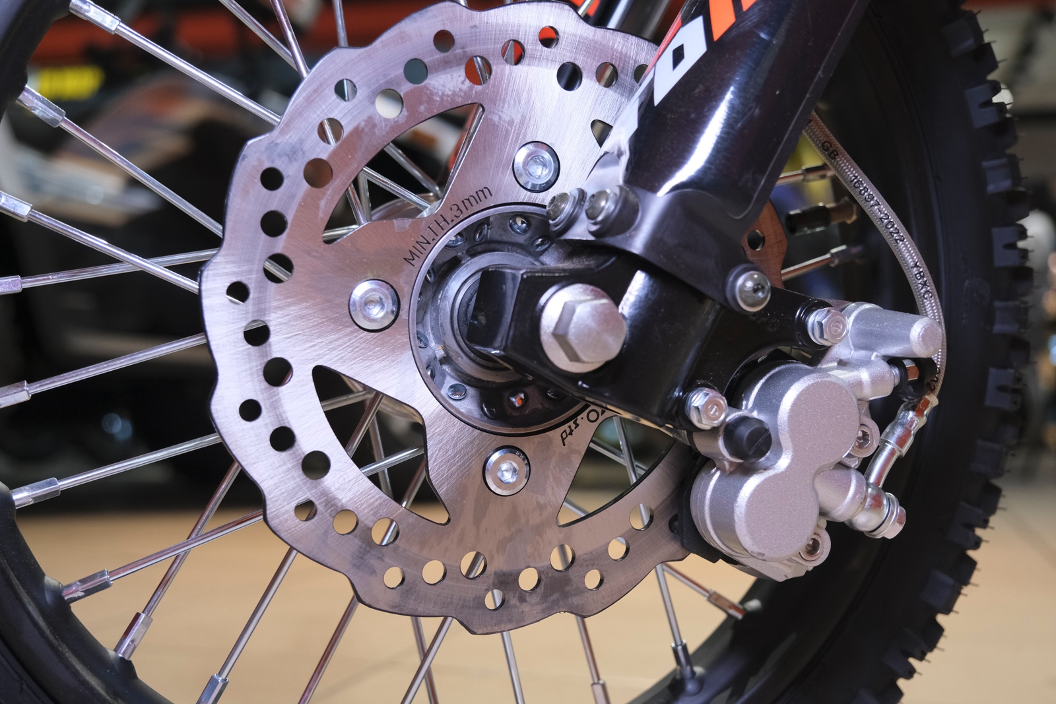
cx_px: 528
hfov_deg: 44.5
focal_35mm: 44
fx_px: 1291
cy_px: 352
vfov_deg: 30.5
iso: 1600
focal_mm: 29.2
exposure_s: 1/160
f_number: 4
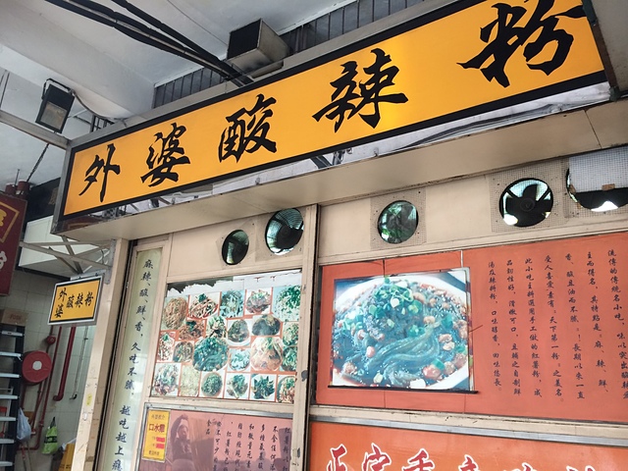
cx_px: 314
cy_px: 236
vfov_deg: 46.8
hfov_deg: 60.0
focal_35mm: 30
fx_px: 544
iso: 32
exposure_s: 1/30
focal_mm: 4.12
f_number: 2.2
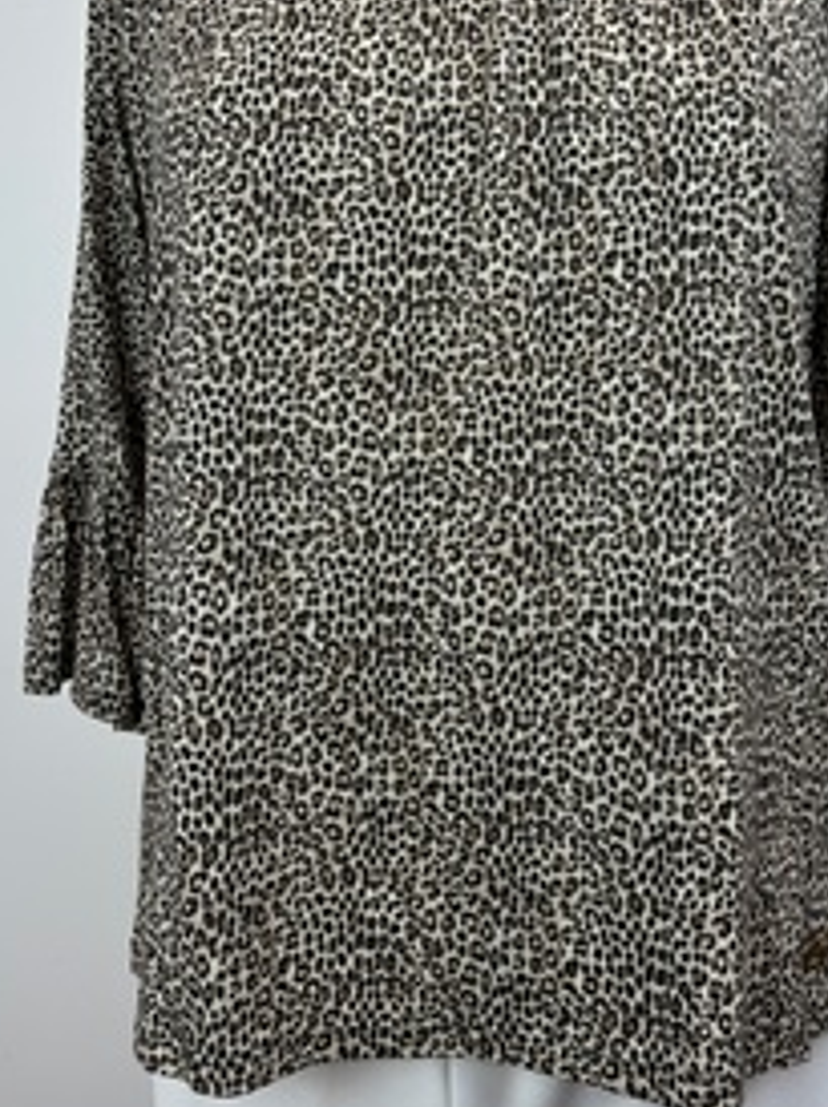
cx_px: 493
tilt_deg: -3.8
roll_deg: +0.3
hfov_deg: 37.5
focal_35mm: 38
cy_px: 360
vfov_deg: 48.1
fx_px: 1214
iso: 50
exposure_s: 1/292
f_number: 1.6
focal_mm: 5.96
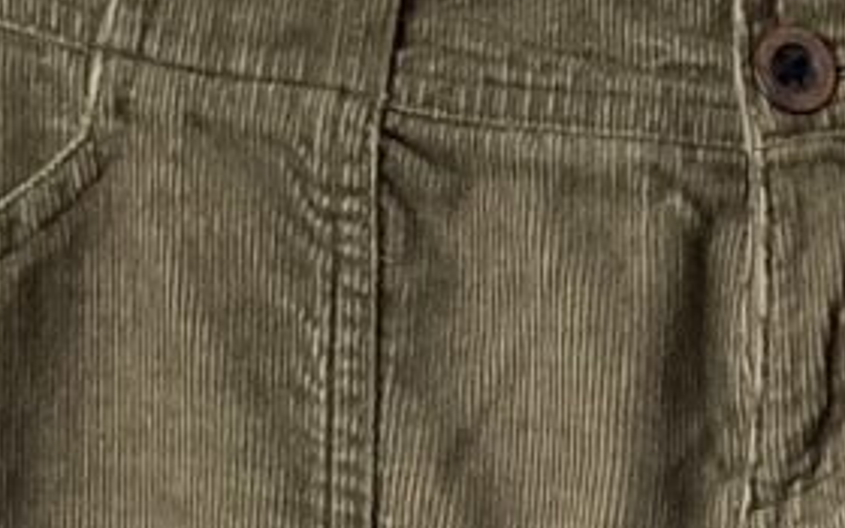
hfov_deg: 9.6
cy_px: 1708
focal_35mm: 217
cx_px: 803
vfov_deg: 5.6
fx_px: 4997
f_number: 1.8
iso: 80
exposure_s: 1/111
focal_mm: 3.99
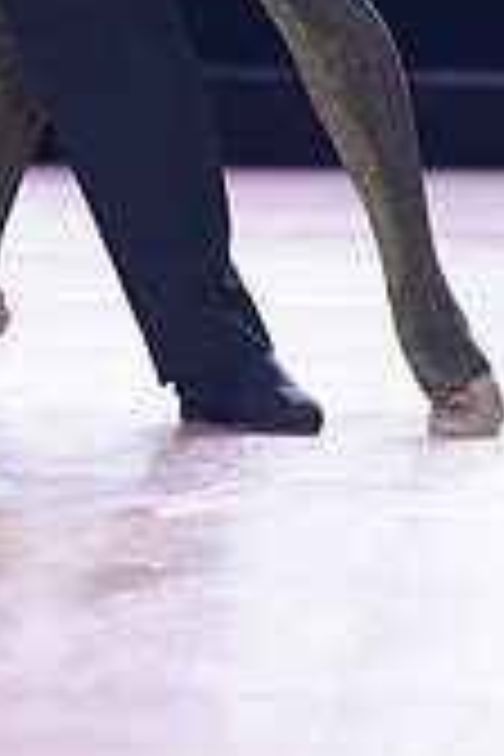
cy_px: -472
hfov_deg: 3.1
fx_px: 9197
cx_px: 101
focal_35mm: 438
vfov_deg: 4.7
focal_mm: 127
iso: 2000
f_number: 2.8
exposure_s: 1/400
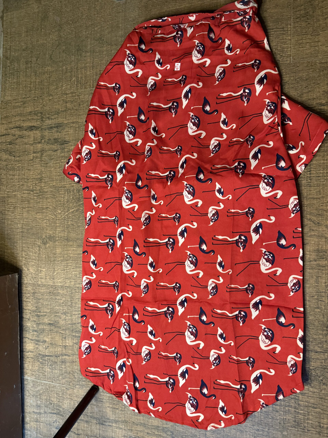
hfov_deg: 56.8
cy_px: 219
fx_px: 303
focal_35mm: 24
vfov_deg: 71.6
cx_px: 164
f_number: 1.78
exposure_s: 1/50
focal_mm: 6.76
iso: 800
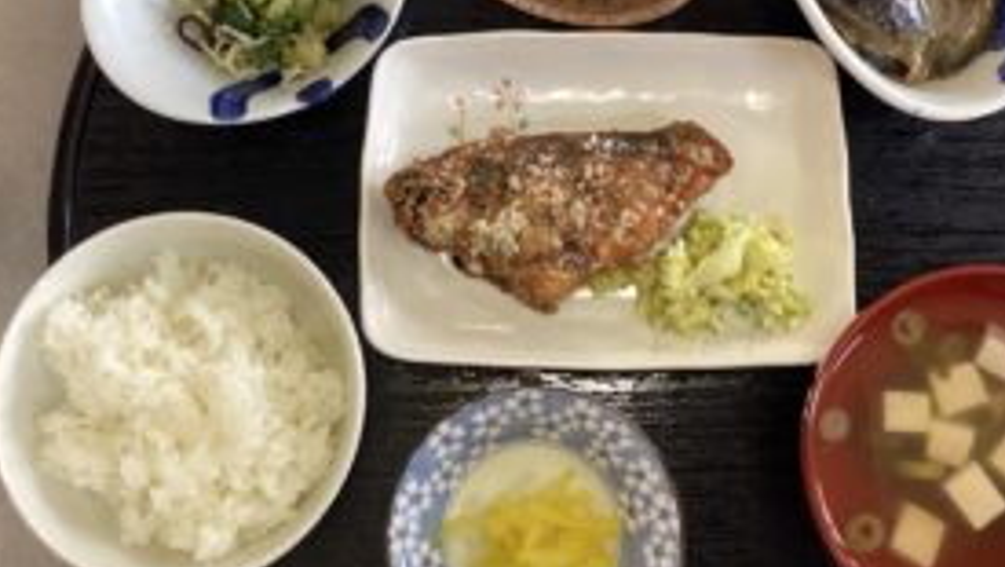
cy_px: 185
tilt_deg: -79.7
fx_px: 1226
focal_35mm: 46
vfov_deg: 25.9
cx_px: 543
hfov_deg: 44.5
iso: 250
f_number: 2.4
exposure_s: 1/60
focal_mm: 3.3
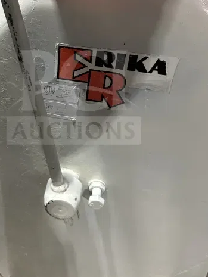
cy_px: 97
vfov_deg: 44.3
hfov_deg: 34.1
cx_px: 73
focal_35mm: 42
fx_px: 336
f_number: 1.78
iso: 250
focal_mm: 6.86
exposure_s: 1/60
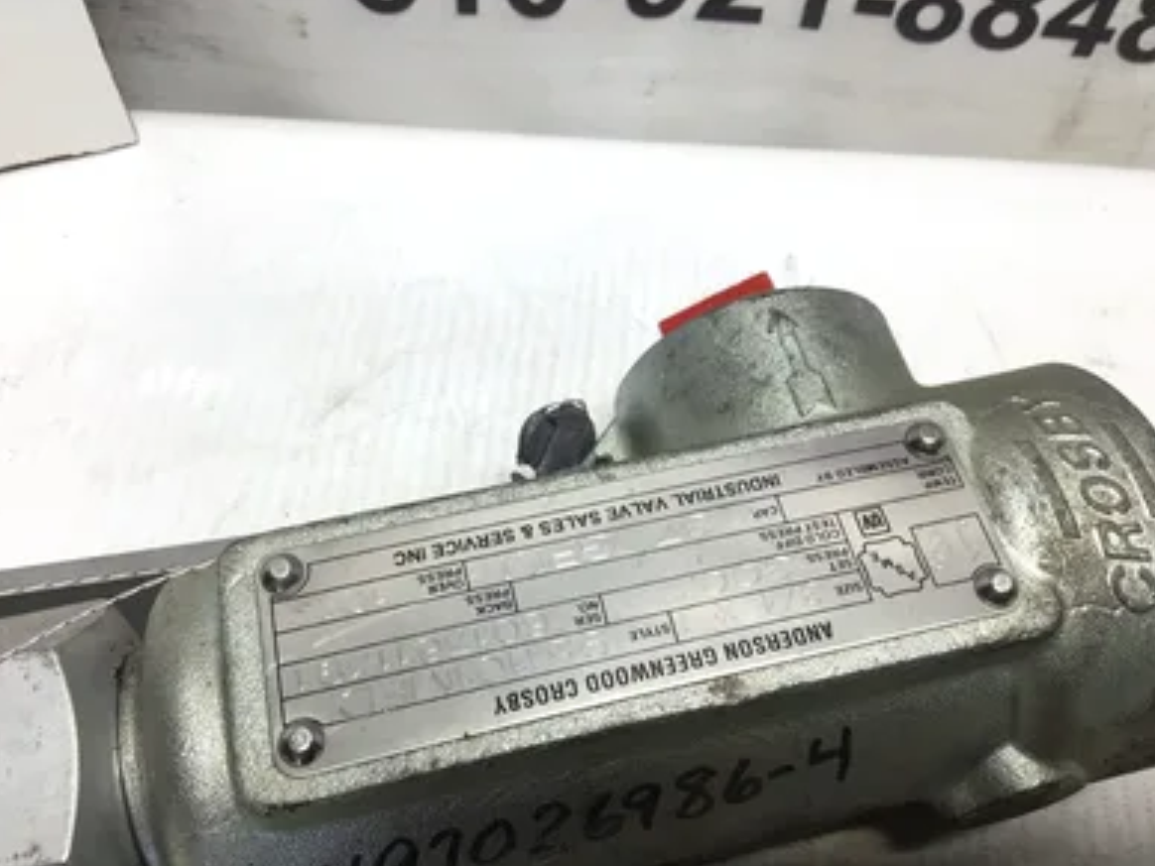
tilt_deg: -57.7
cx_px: 583
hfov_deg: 56.8
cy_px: 432
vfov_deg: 44.2
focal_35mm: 32
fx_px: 1068
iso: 40
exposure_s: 1/120
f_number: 2.4
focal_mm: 3.3
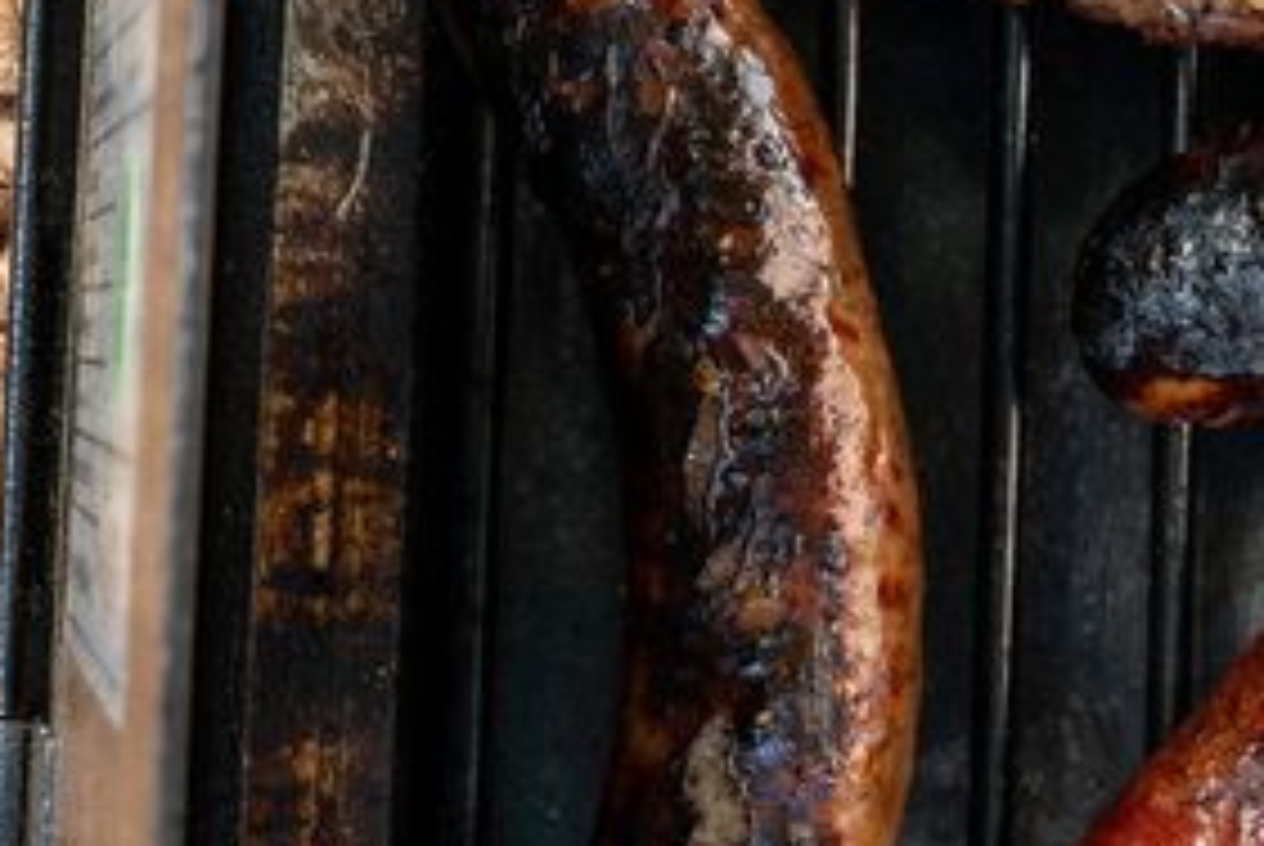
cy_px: -302
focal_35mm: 136
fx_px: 4767
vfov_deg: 9.9
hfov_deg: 15.1
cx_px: 832
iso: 400
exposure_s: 1/80
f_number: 9
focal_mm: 29.8
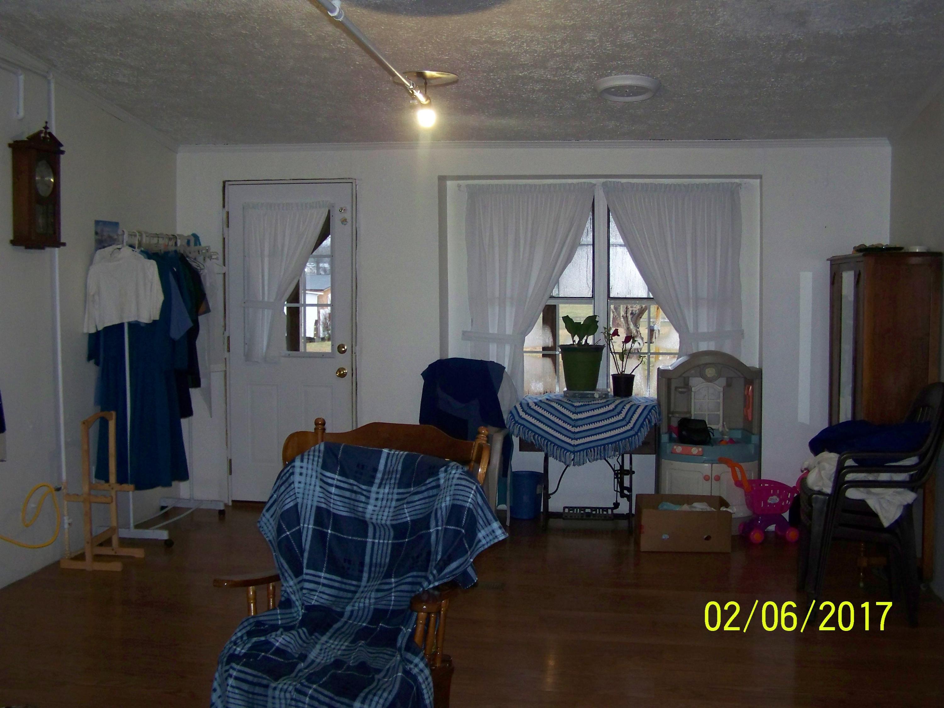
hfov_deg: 49.0
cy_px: 354
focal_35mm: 38
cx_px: 472
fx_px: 1036
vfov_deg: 37.7
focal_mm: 6.3
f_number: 2.8
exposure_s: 1/30
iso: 200
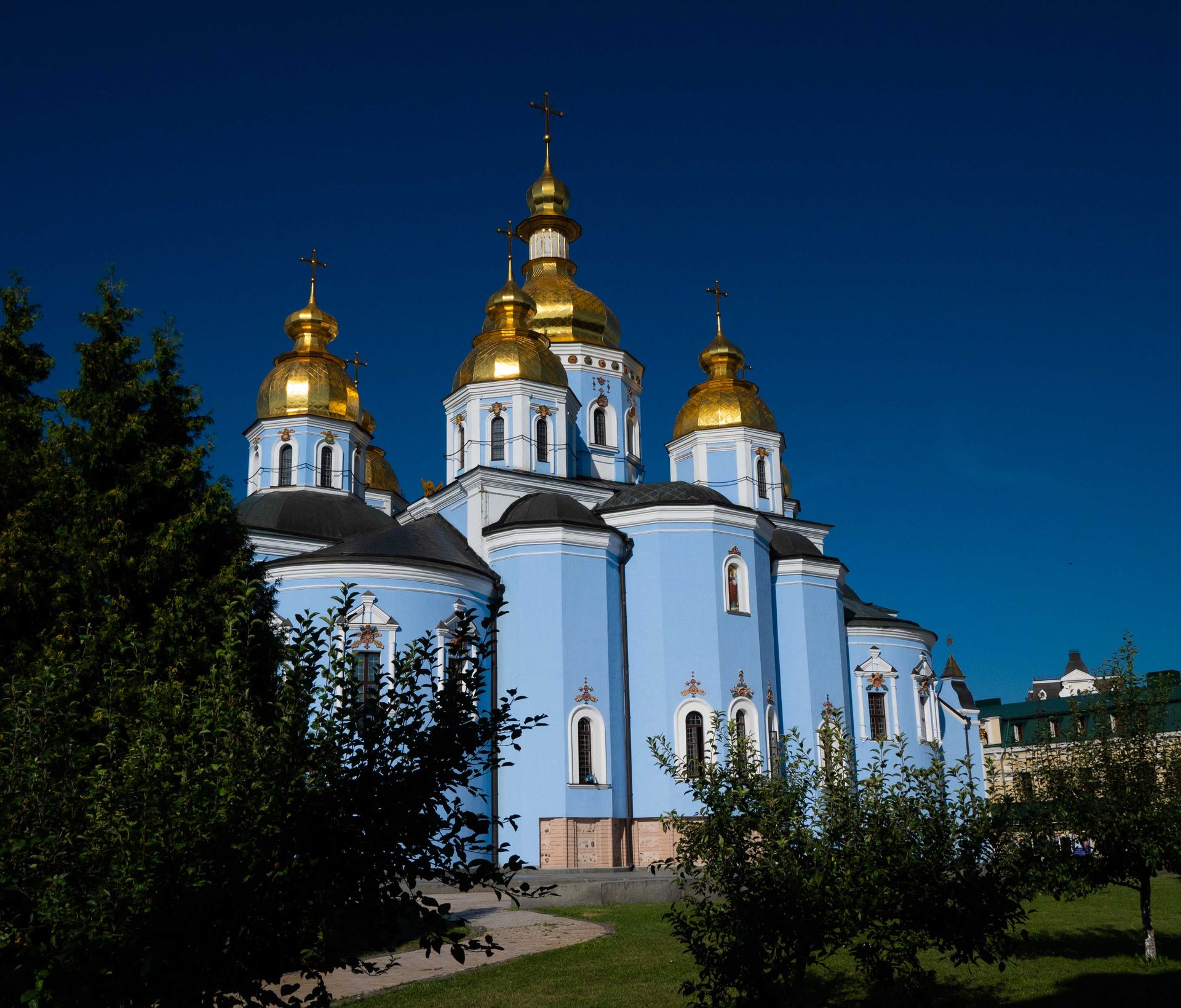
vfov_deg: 42.5
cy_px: 544
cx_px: 577
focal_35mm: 36
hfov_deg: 49.0
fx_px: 1295
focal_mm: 27.5
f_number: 14
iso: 1000
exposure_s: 1/3200
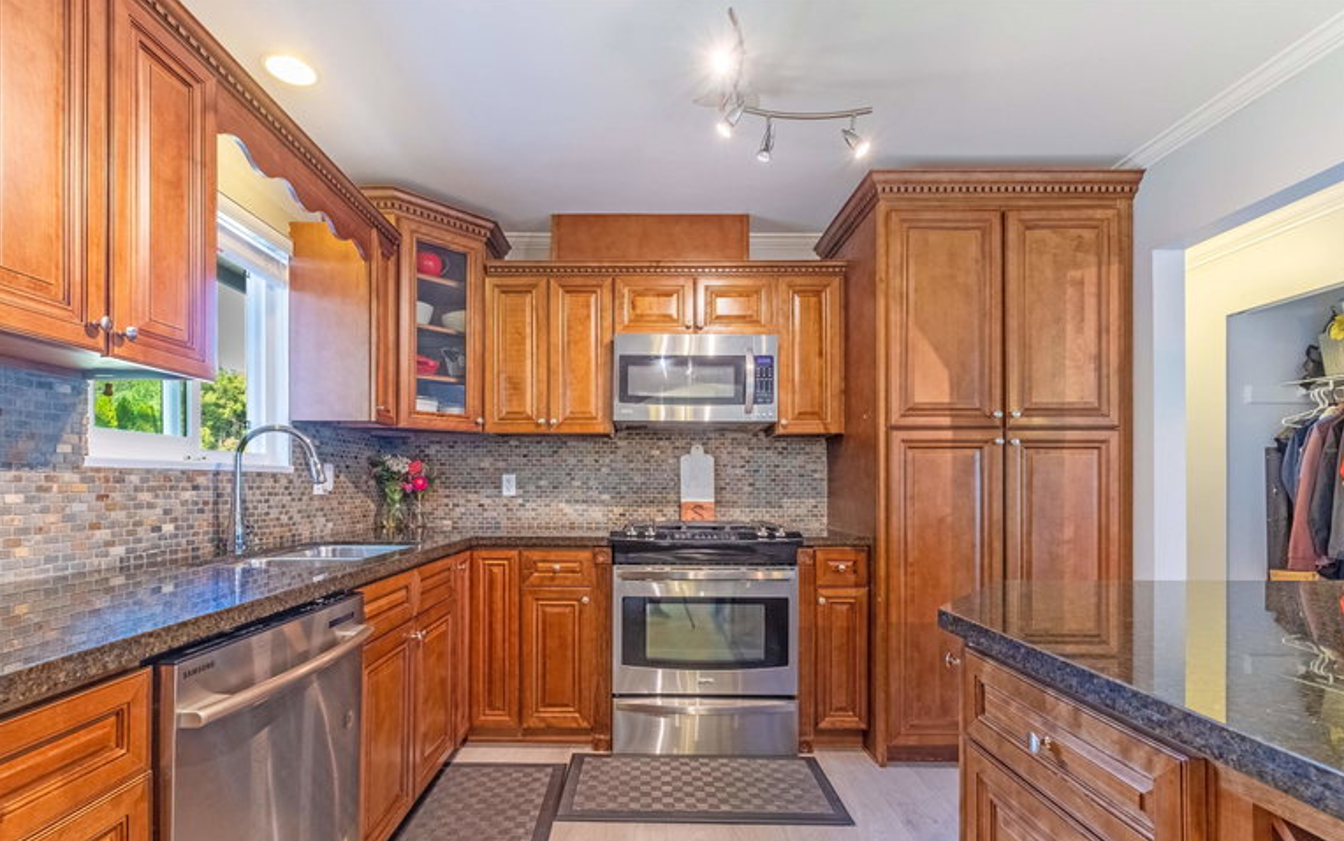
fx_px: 586
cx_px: 647
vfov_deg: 71.1
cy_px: 467
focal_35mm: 16
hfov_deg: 97.8
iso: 800
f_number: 7.1
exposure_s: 1/60
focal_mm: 10
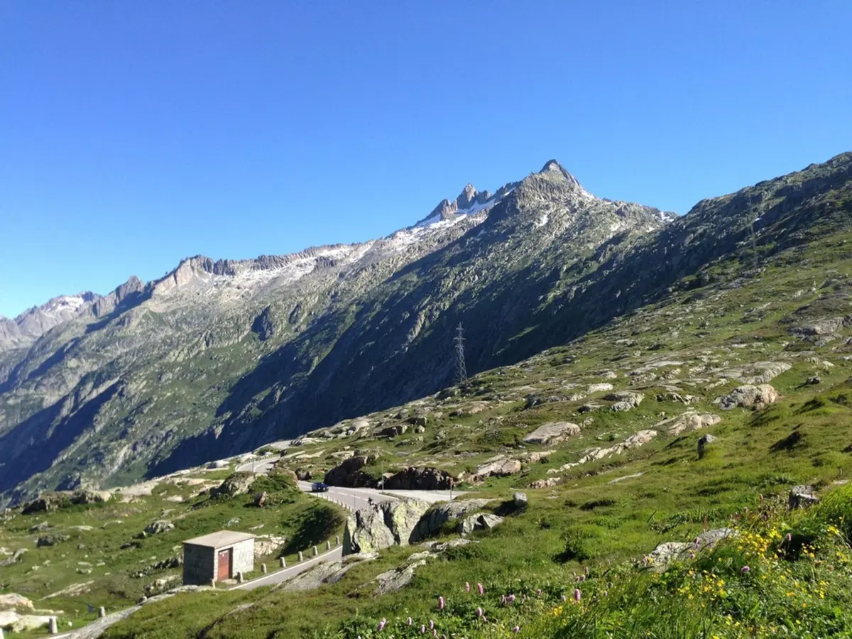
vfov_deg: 42.9
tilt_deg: +4.5
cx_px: 426
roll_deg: -1.2
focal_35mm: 33
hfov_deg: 55.4
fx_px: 812
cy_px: 320
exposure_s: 1/874
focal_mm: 4.12
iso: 50
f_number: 2.4
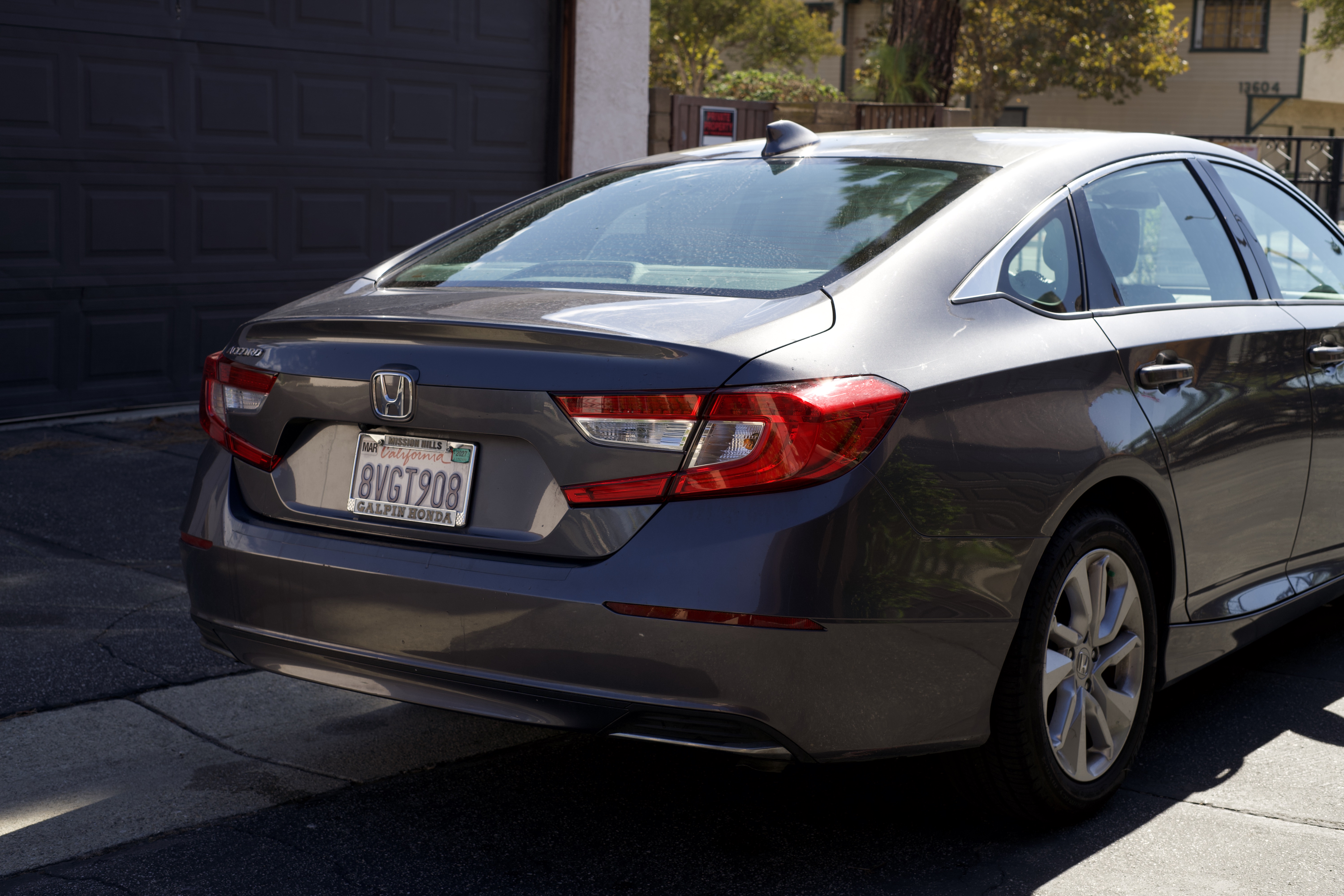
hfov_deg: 39.6
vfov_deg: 27.0
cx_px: 672
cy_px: 448
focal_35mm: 50
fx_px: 1867
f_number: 7.1
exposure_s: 1/125
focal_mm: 50
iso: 100
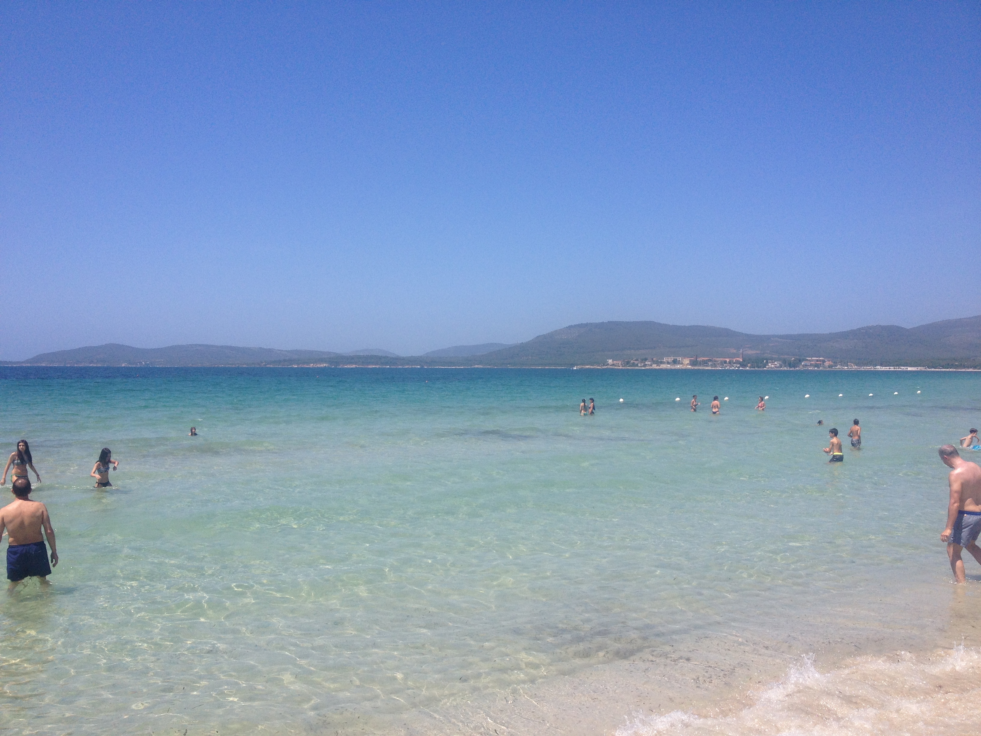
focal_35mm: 35
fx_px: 992
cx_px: 490
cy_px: 368
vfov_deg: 40.7
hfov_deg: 52.6
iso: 50
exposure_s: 1/2404
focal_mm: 4.28
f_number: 2.4
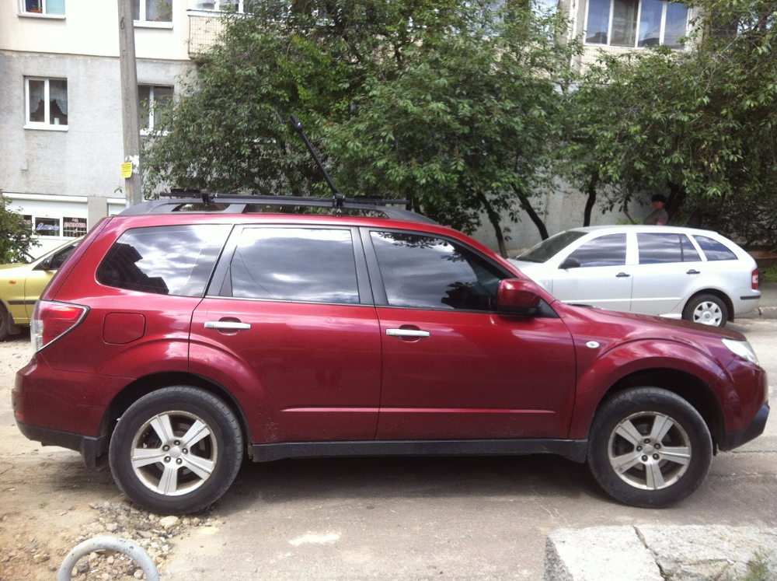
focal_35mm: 35
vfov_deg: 40.6
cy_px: 290
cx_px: 388
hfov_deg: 52.7
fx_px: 784
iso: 80
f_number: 2.8
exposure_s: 1/234
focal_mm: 3.85
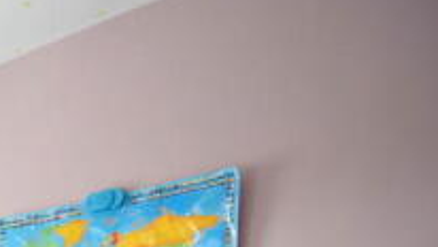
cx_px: -228
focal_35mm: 50
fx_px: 581
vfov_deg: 18.8
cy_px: 440
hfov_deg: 27.5
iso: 400
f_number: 4.5
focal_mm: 10
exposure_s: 1/80
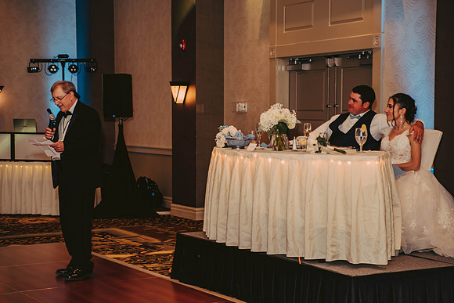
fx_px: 946
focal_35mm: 75
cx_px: 227
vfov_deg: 18.2
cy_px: 152
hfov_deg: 27.0
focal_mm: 75
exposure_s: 1/60
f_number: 2.8
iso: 500
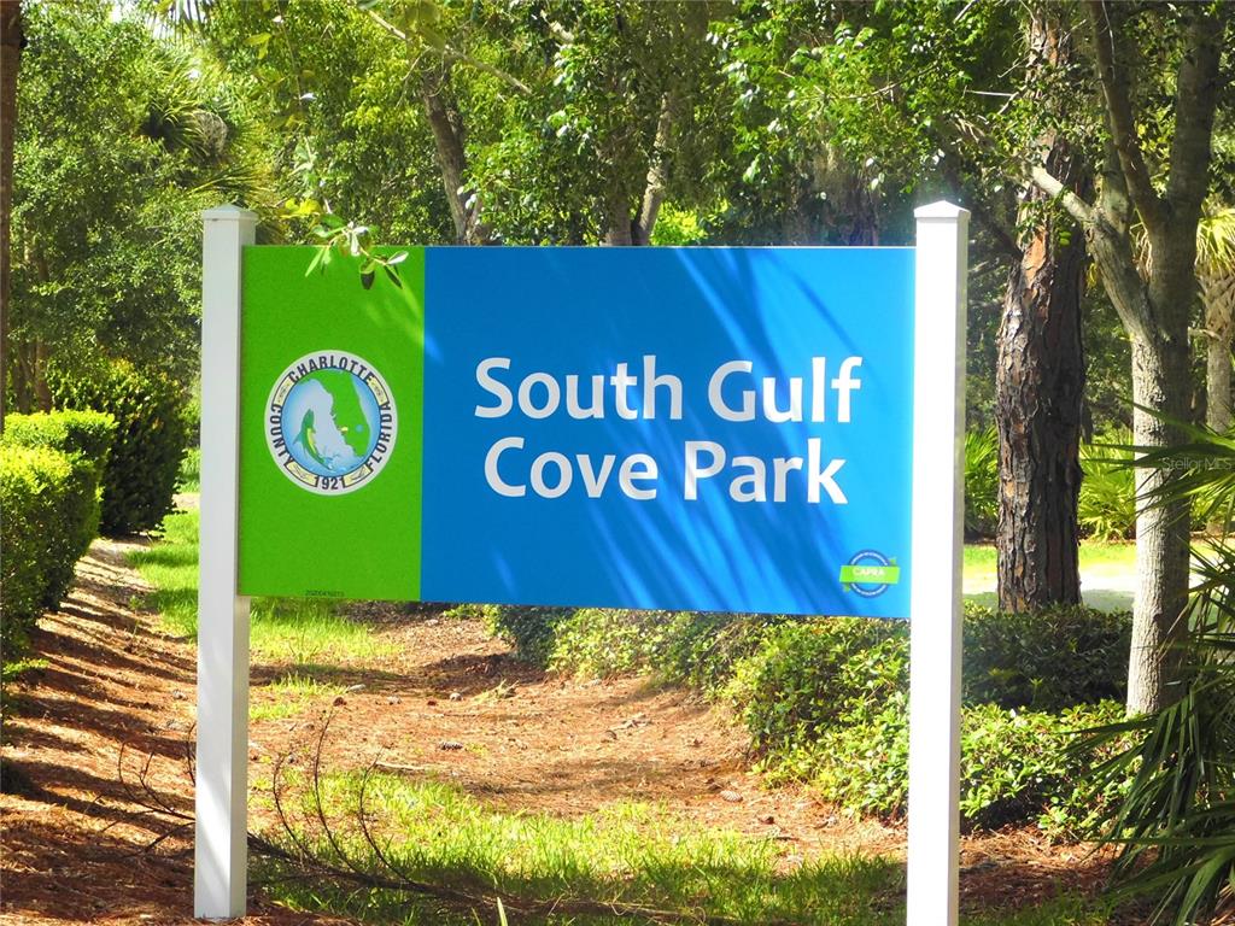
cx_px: 618
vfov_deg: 12.9
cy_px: 463
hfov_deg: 17.1
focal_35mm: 115
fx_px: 4103
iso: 125
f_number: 4.8
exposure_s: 1/400
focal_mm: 20.3
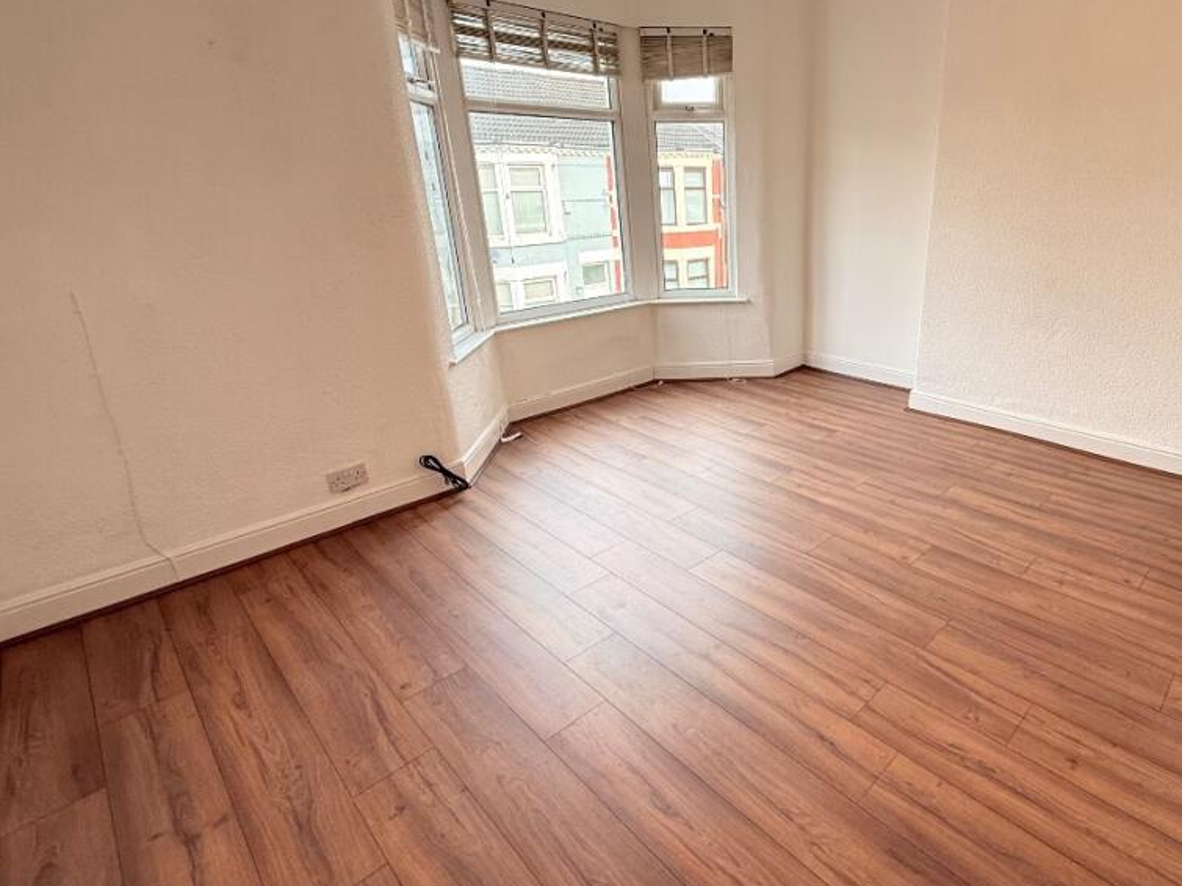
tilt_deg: -19.7
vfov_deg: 68.6
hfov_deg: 82.8
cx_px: 748
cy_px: 418
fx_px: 649
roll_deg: +0.5
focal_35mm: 19
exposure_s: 1/99
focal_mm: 2.22
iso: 320
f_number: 2.2
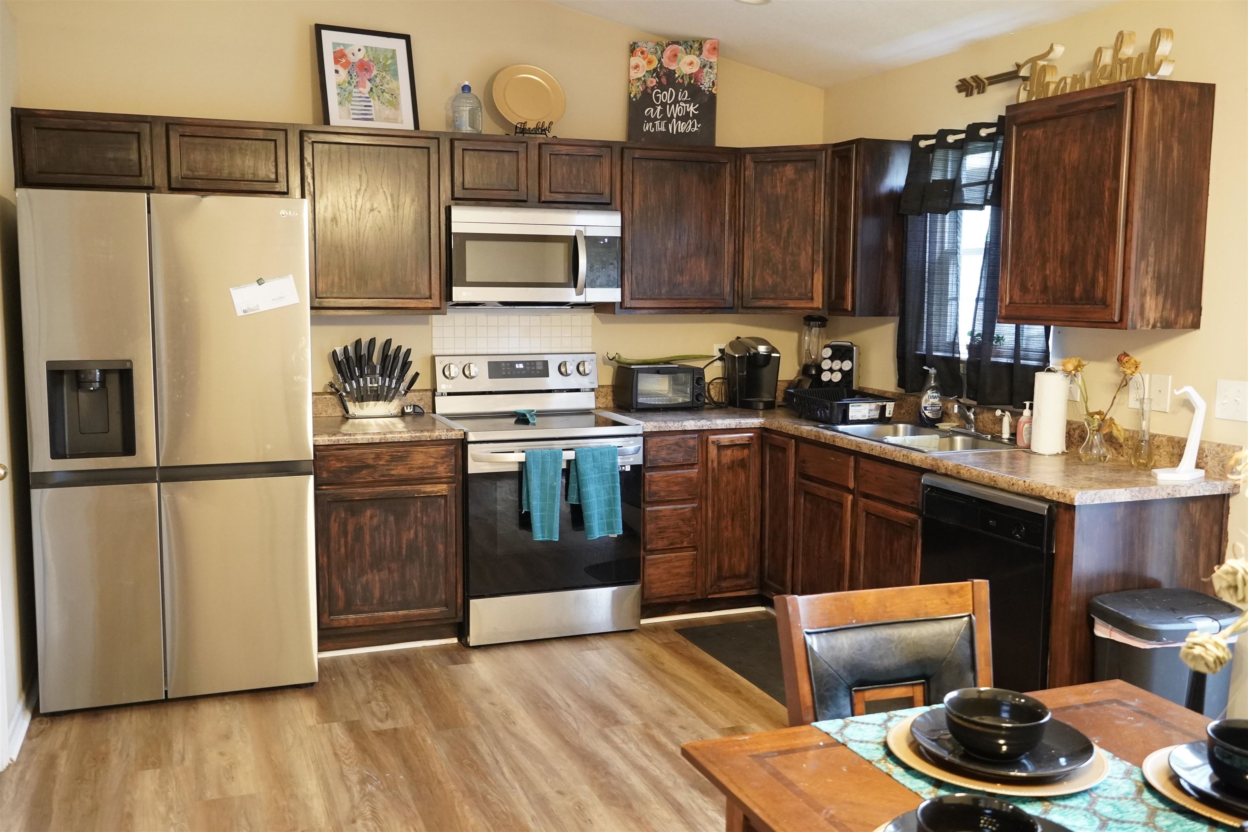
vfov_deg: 40.0
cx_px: 624
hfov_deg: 57.2
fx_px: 1144
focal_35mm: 33
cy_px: 416
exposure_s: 1/20
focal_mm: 22
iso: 2500
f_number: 4
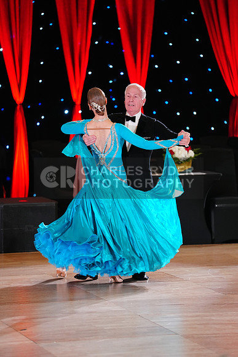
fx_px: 1982
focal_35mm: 200
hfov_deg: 6.9
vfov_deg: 10.3
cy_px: 178
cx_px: 119
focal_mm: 200
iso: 2500
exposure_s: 1/320
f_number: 2.8
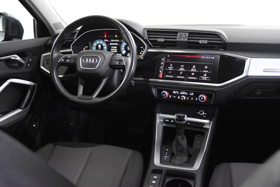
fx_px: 257
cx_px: 140
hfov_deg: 57.2
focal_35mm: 33
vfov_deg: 40.0
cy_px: 94
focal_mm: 22
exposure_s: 1/30
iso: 2000
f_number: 3
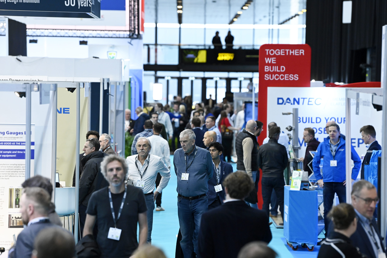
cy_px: 129
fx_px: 2042
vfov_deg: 7.2
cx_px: 194
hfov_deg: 10.8
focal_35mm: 190
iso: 4000
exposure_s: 1/320
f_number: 4.5
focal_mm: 190
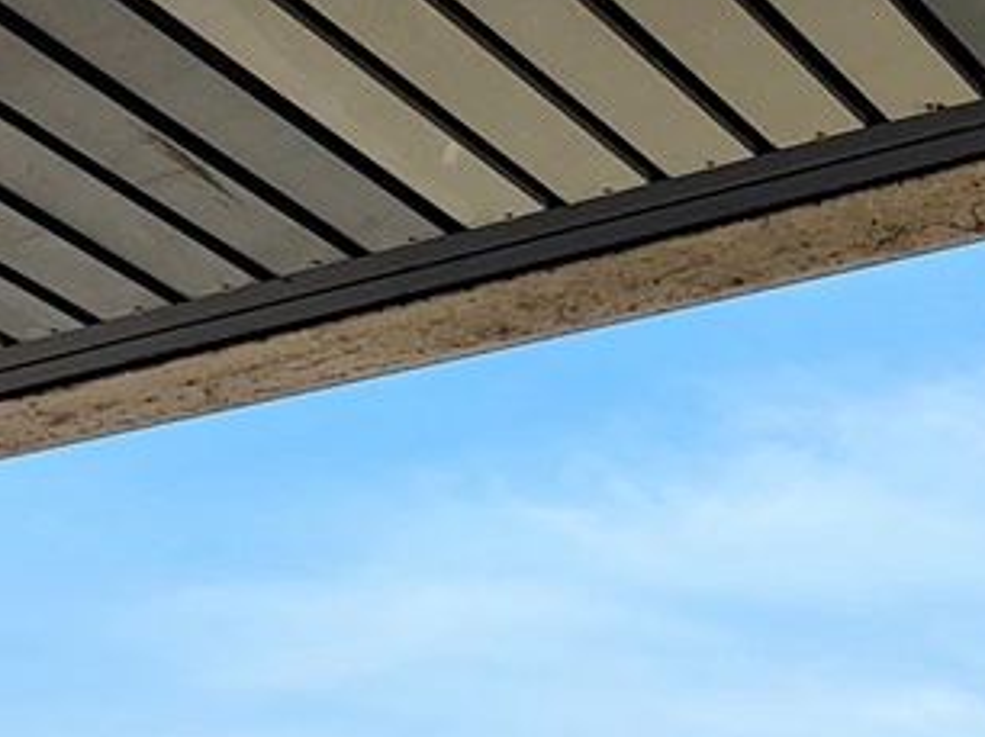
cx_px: 1053
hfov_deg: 18.6
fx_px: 2900
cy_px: 1416
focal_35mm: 102
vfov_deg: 12.8
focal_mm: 5.4
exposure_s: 1/5922
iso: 40
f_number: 1.8
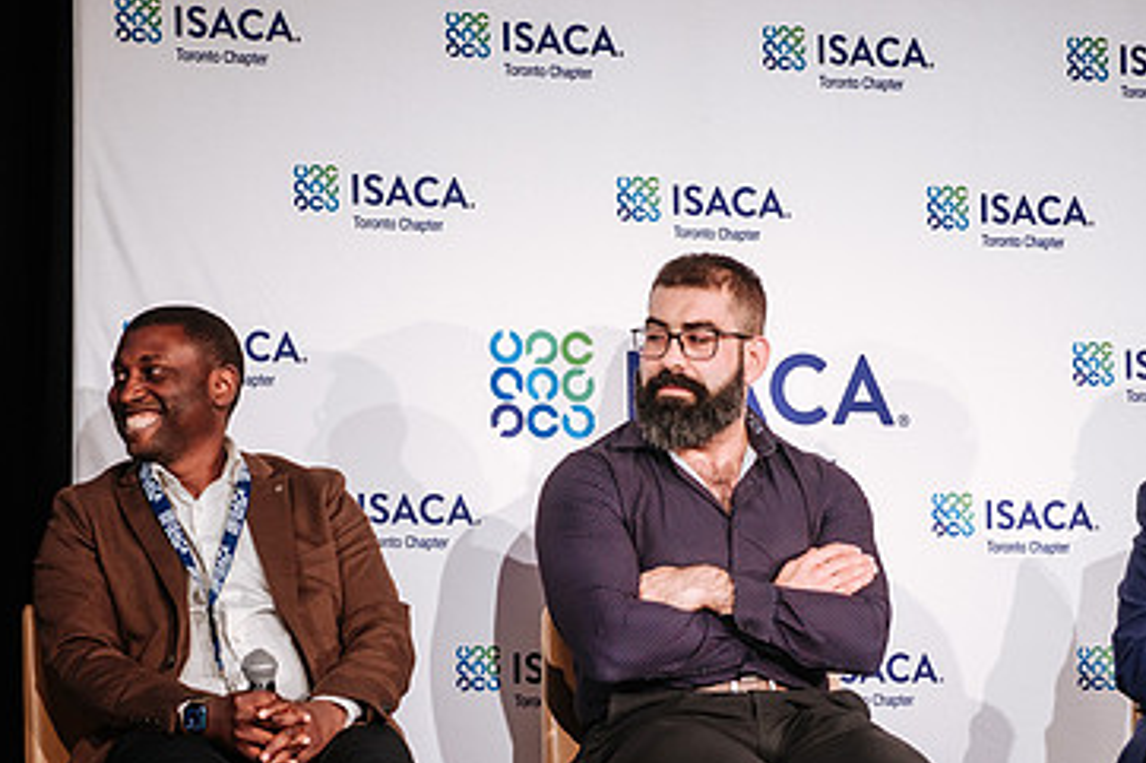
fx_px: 4200
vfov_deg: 10.4
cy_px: 596
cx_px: 578
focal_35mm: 132
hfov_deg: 15.5
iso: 800
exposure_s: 1/50
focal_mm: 48.5
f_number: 2.8
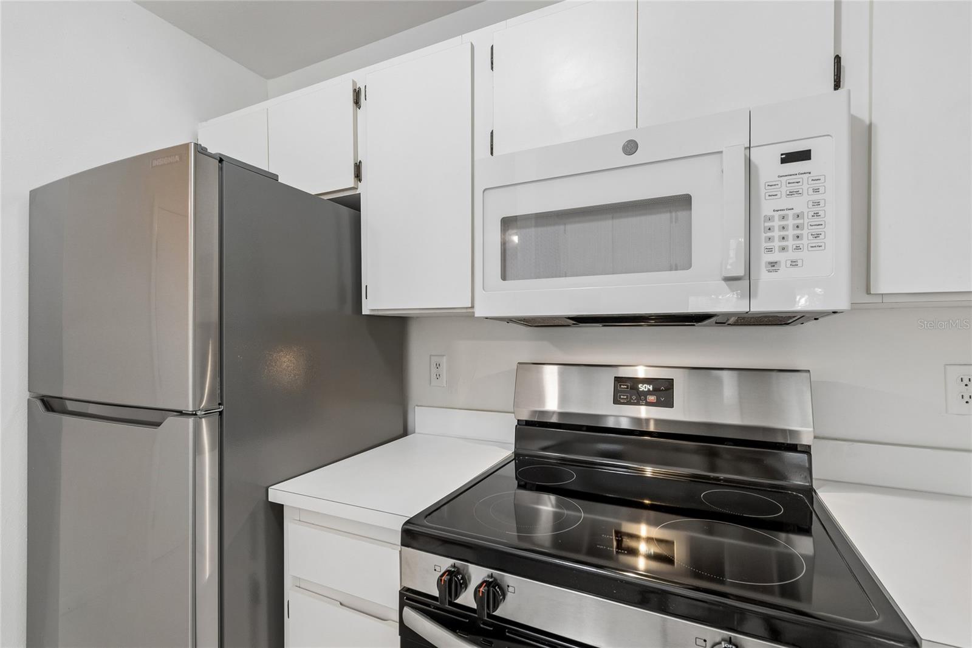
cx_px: 486
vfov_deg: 77.3
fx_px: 405
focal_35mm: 15
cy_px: 324
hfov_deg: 100.4
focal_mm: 10
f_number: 7.1
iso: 100
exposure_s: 1/3.33
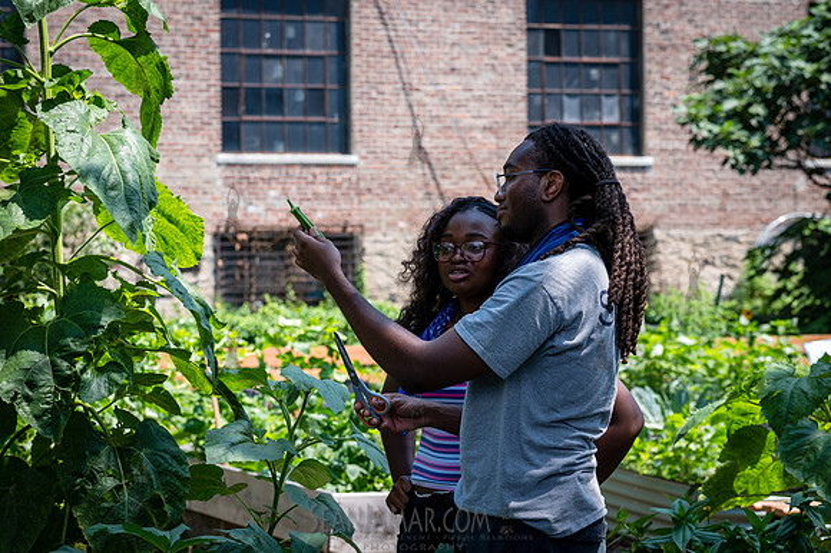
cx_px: 364
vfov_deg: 14.9
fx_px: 2115
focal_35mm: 92
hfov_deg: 22.2
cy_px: 274
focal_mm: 69
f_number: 5
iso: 200
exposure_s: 1/500
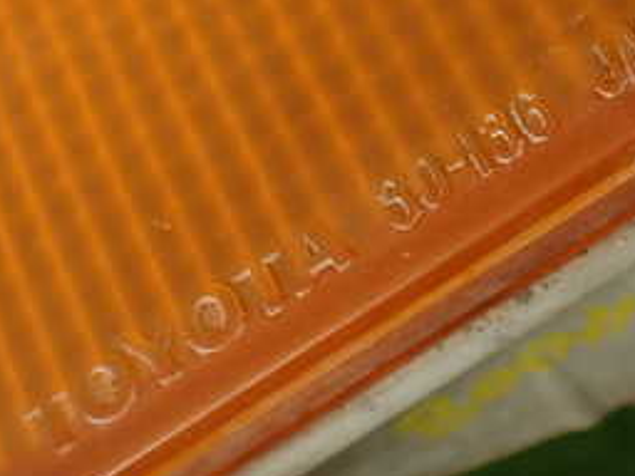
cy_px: 97
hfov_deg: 25.7
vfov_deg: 19.4
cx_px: 479
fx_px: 1376
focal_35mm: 75
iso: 100
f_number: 2.4
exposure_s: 1/80
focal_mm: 5.79
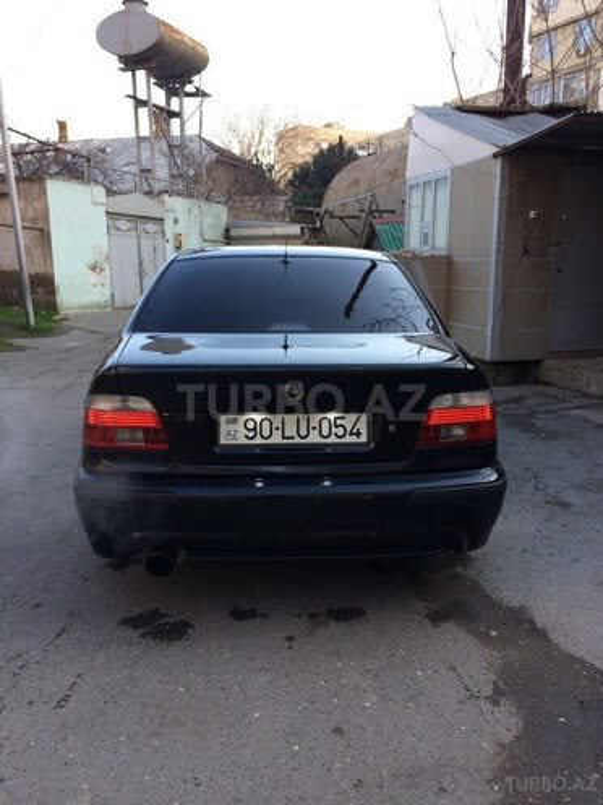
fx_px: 674
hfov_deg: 48.2
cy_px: 402
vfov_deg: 61.7
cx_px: 302
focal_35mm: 29
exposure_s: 1/207
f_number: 2.2
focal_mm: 4.15
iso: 32
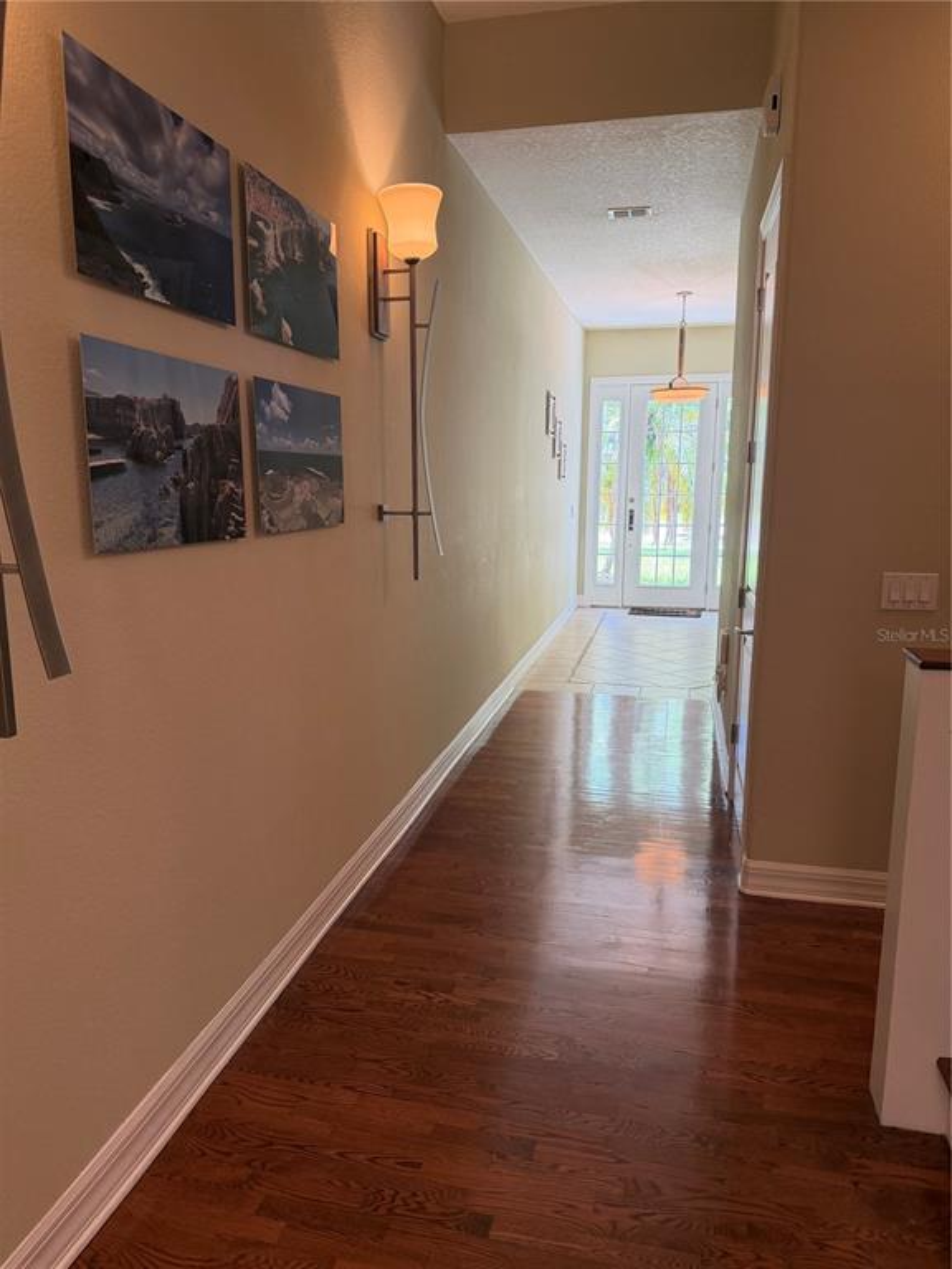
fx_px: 880
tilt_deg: -8.8
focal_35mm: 24
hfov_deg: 56.8
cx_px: 476
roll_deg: +1.2
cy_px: 634
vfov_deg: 71.6
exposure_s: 1/120
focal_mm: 6.76
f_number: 1.78
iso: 250
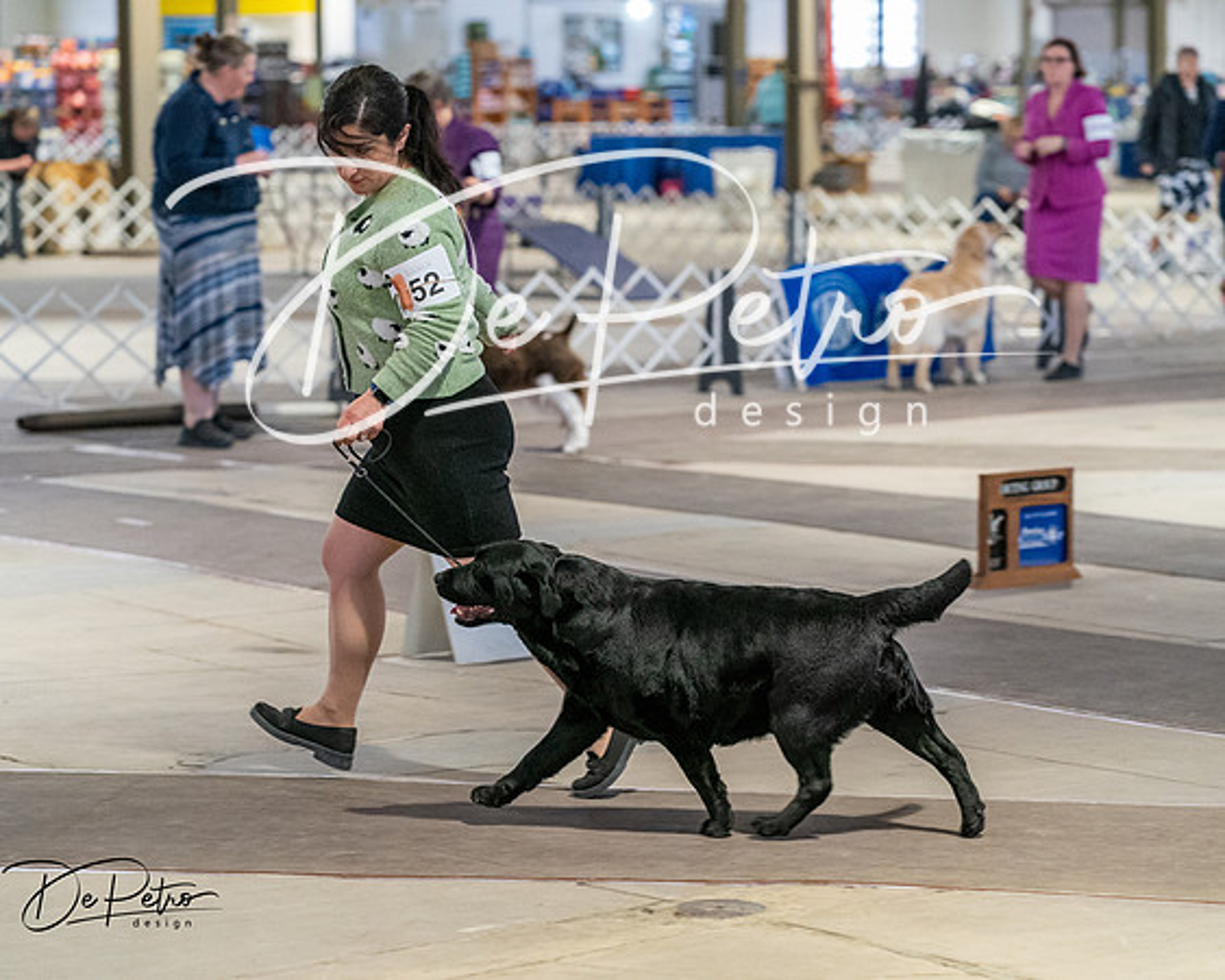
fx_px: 4245
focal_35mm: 117
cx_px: 612
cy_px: 490
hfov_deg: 16.4
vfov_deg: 13.2
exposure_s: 1/250
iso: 6400
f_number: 3.5
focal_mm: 104
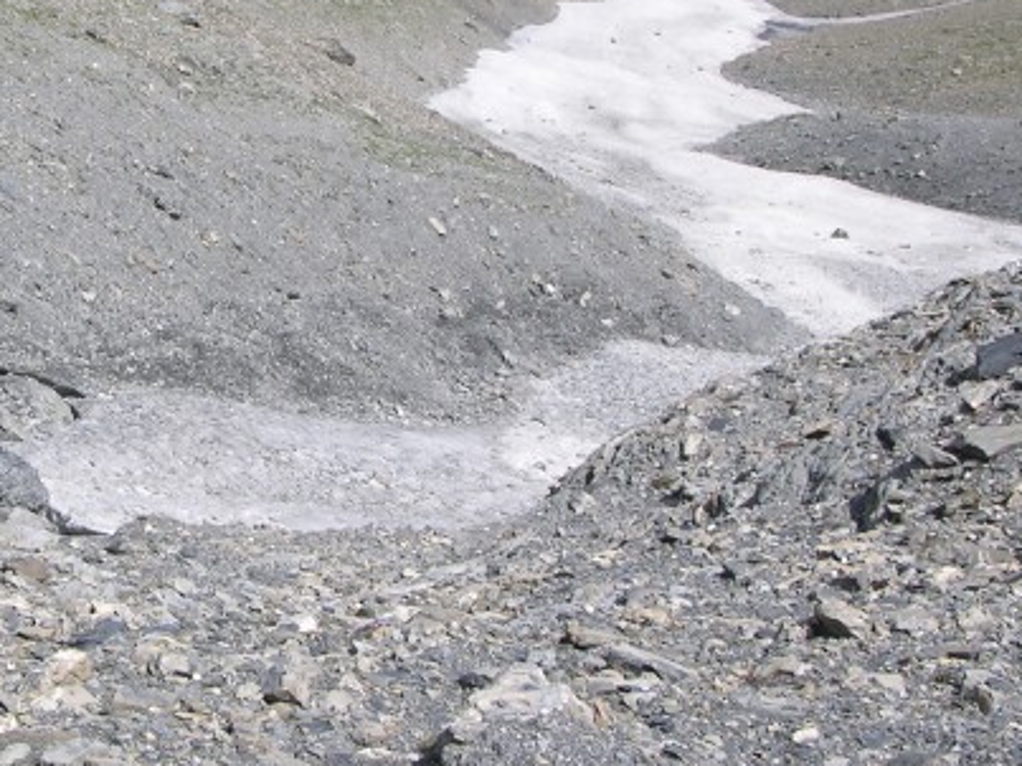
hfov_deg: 21.7
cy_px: 287
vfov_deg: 16.6
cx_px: 160
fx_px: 2627
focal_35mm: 89
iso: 50
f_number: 7.1
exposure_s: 1/197
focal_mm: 8.9
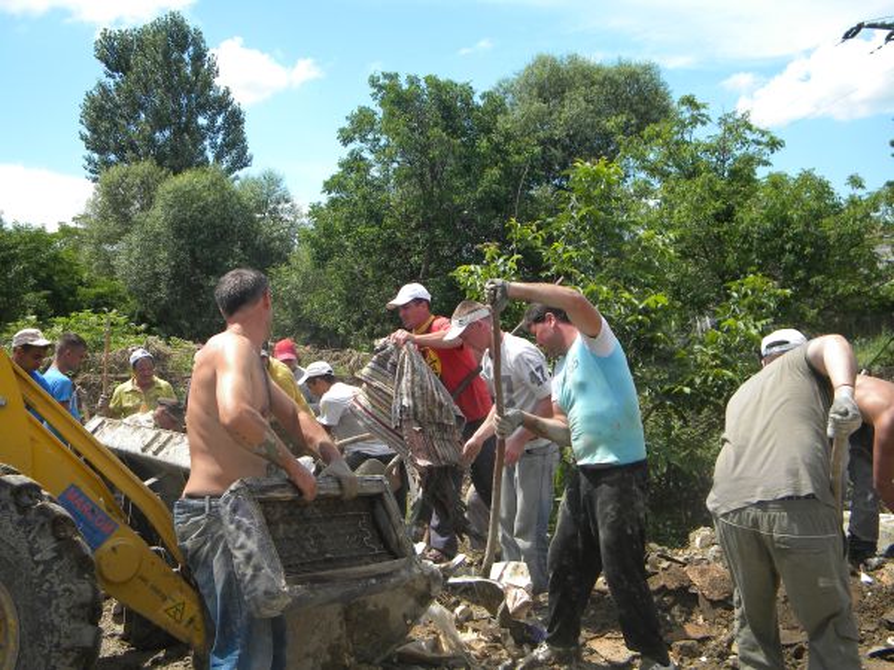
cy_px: 335
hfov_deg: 45.8
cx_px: 447
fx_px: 1059
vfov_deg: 35.1
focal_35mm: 41
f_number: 3.8
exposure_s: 1/634
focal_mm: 7.3
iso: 80
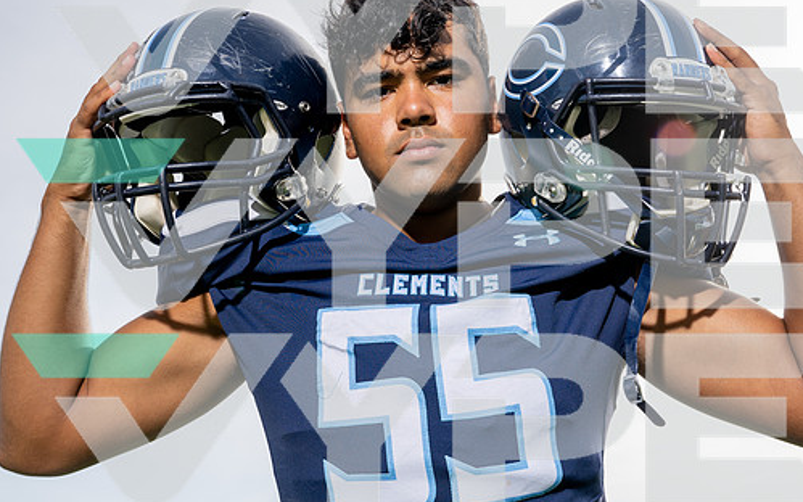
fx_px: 985
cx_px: 426
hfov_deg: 44.3
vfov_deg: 28.6
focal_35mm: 45
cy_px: 224
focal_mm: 38
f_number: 7.1
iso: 100
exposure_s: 1/250
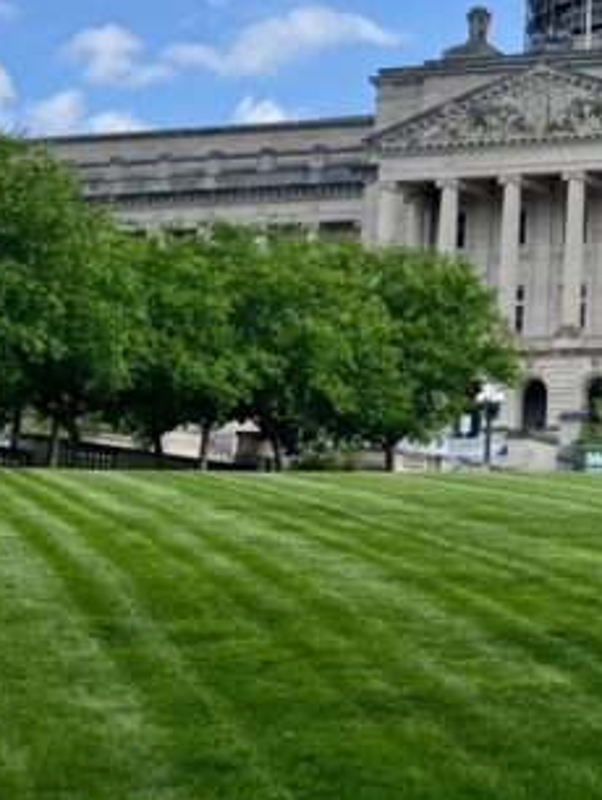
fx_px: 2015
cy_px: 76
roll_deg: -0.6
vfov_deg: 22.0
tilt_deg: +15.2
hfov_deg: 16.2
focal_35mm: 87
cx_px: 759
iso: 50
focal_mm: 5.1
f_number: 1.6
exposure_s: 1/2513
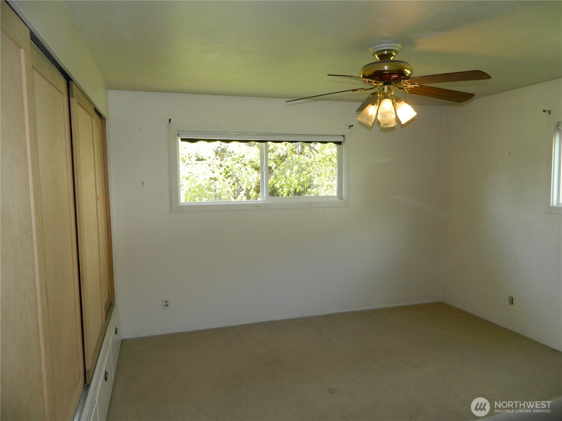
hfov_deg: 69.4
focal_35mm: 25
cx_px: 281
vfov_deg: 54.9
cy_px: 210
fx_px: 406
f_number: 3.1
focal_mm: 4.5
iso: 80
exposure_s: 1/40
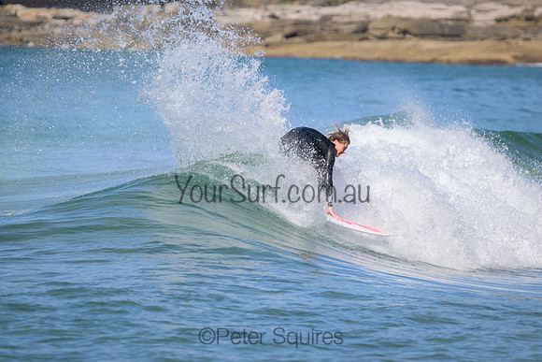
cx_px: 271
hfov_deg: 3.6
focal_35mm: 580
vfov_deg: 2.4
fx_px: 8734
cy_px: 181
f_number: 11
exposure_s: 1/2000
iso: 800
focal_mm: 580
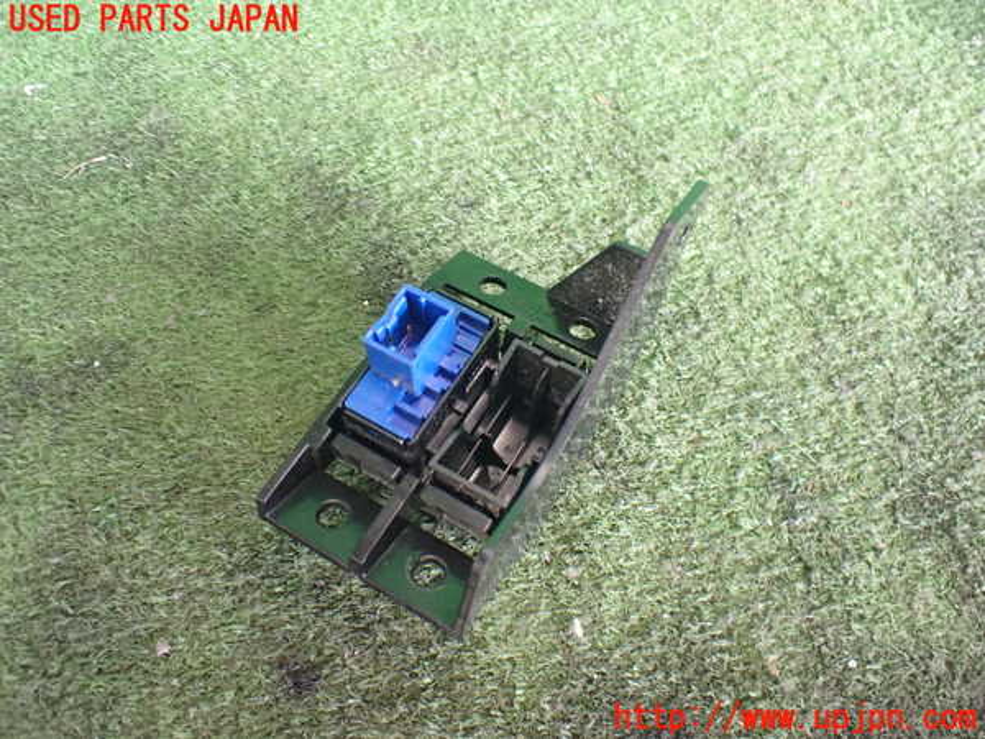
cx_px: 492
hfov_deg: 60.0
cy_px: 370
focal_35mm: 30
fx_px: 854
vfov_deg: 46.8
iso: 800
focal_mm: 5.4
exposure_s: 1/80
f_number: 2.3
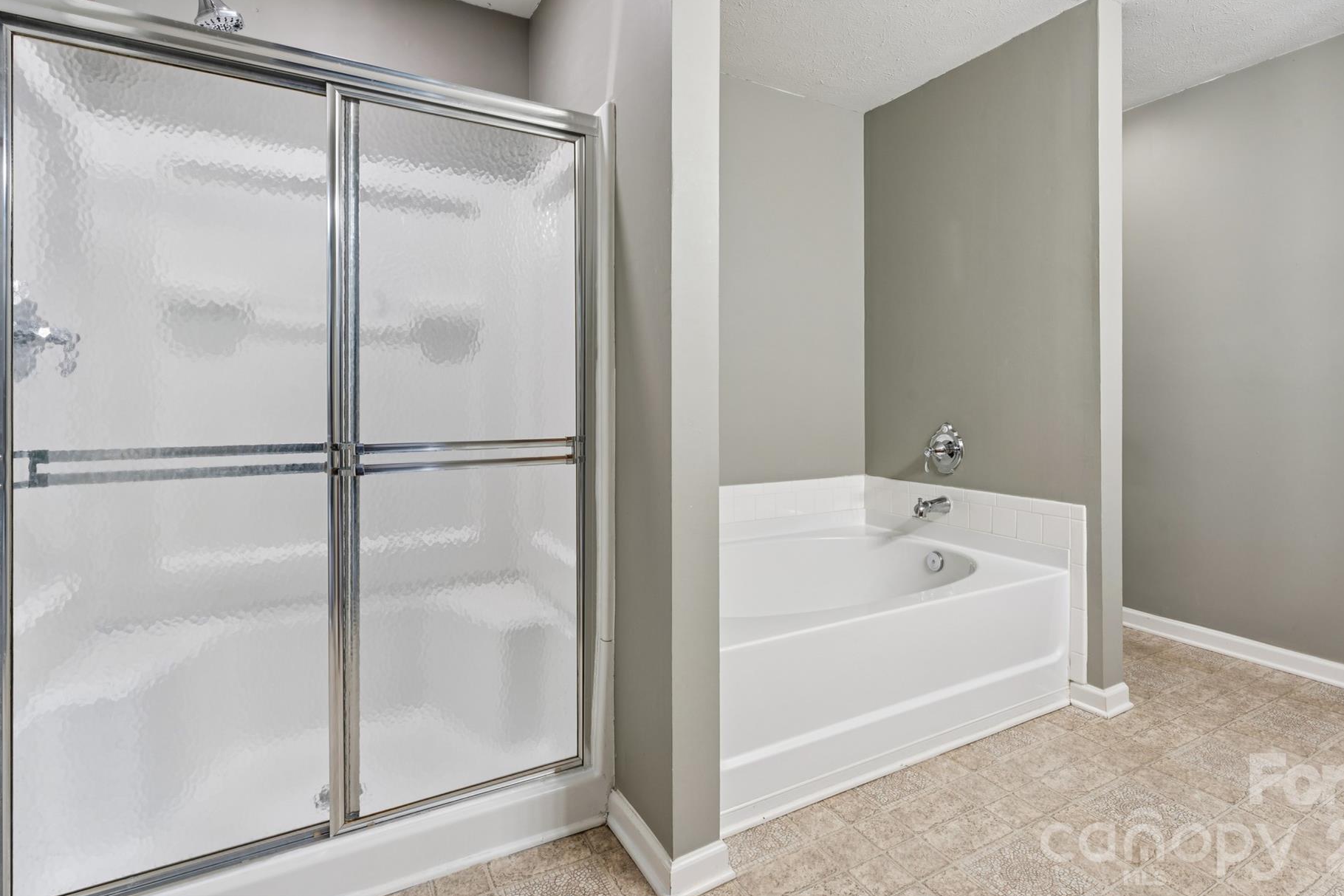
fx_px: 684
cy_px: 394
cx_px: 729
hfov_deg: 88.7
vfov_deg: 66.2
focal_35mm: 18
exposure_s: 1.6
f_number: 13
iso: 100
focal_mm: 16.3
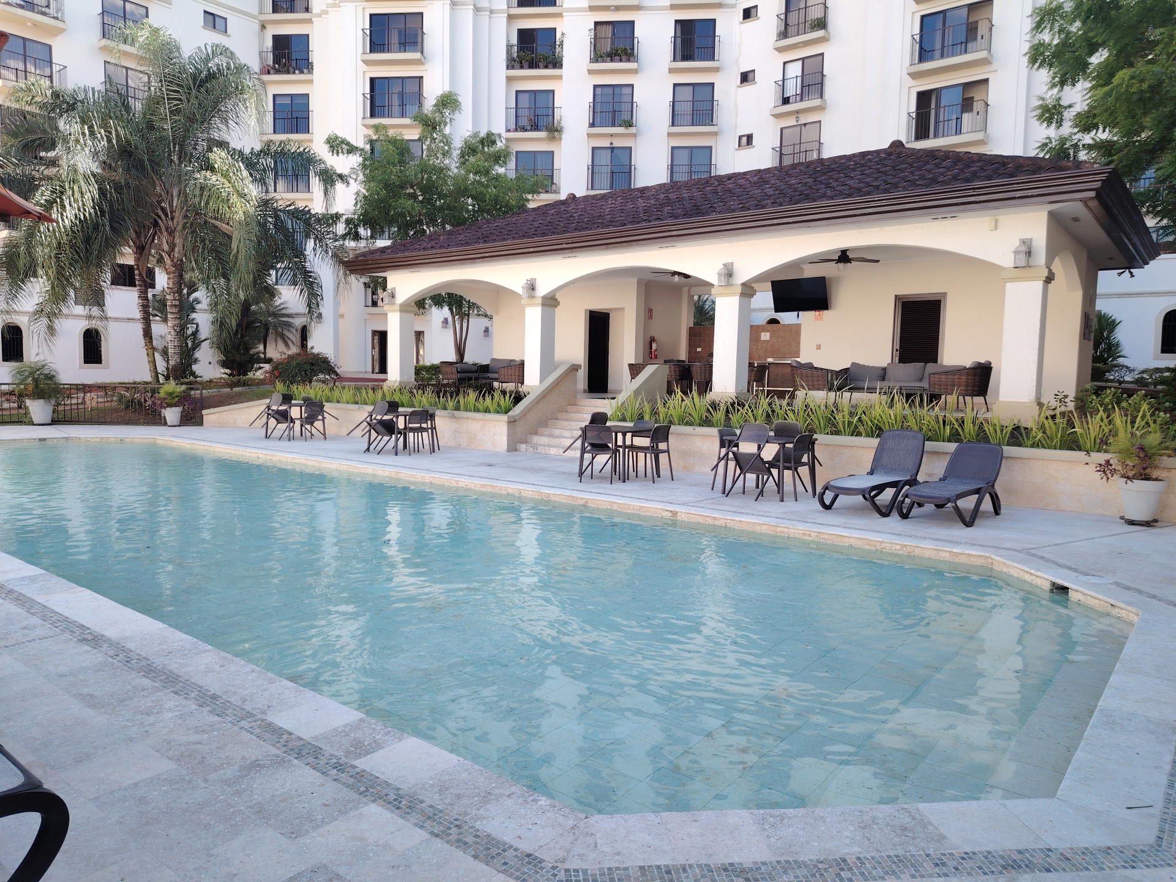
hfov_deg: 71.6
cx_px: 588
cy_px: 441
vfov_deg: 56.8
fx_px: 815
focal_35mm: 24
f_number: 1.75
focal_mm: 5.25
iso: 100
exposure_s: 1/126
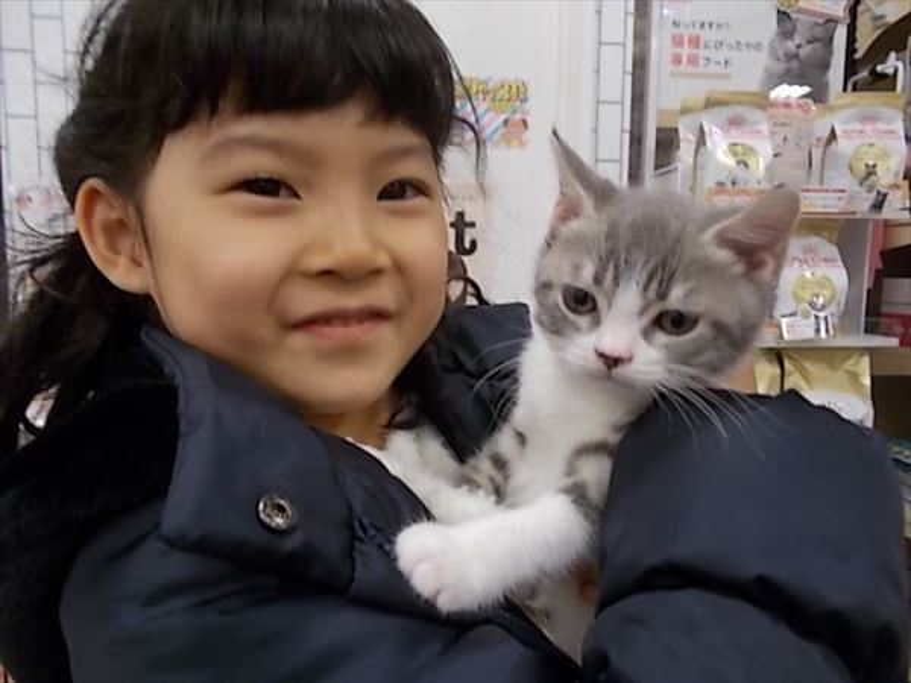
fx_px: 684
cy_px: 342
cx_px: 456
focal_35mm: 26
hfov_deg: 67.3
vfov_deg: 53.1
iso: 140
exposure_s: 1/25
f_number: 3.2
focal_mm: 4.6
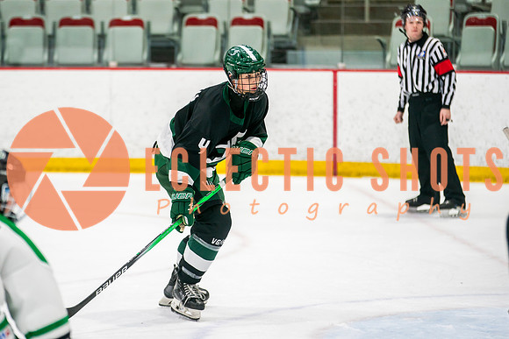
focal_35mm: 204
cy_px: 134
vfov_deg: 6.8
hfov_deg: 10.1
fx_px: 2878
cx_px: 227
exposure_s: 1/640
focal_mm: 168
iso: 1000
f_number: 3.2
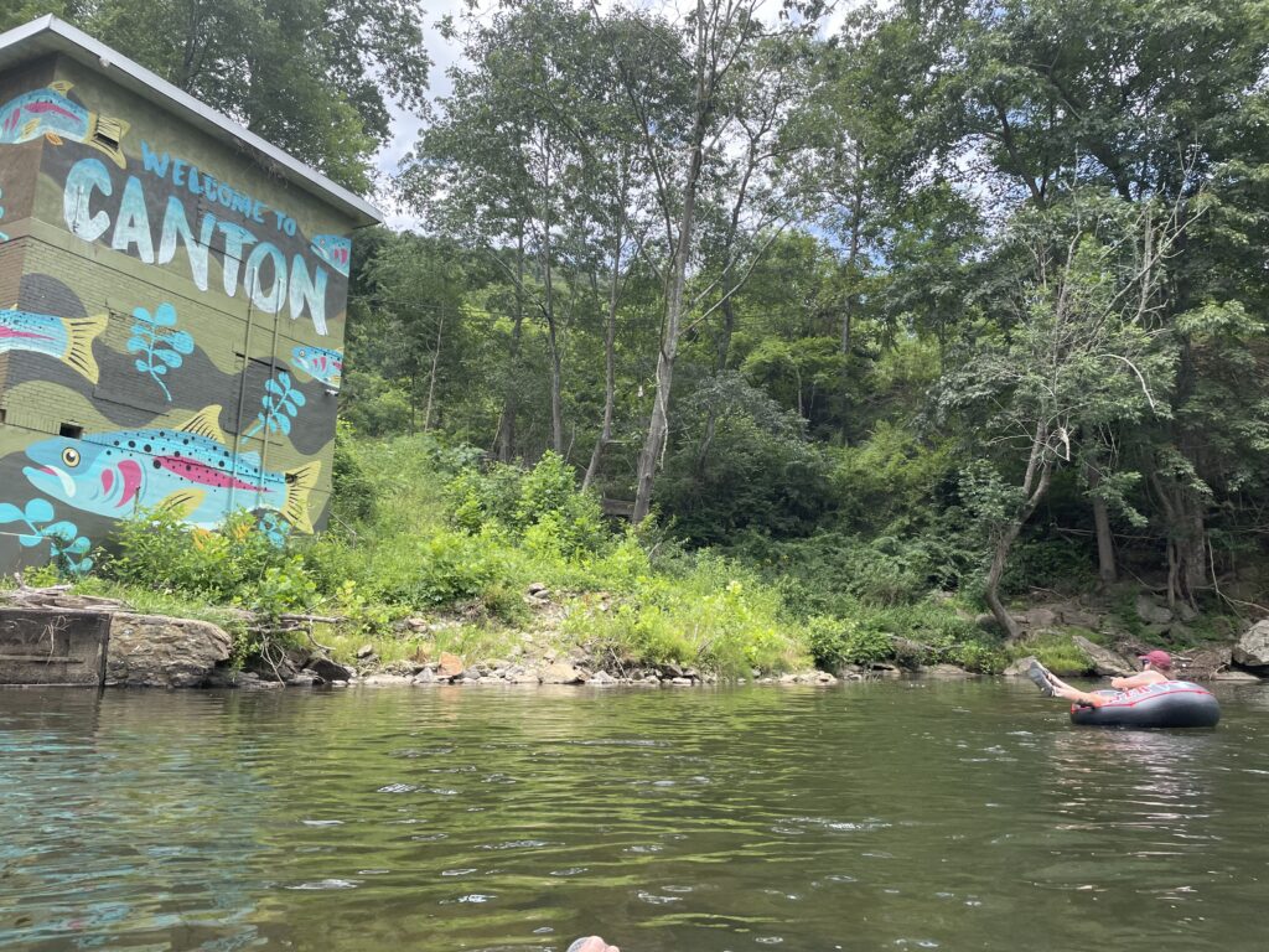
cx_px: 634
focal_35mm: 26
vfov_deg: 53.1
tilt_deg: +10.6
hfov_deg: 67.3
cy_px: 476
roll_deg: +0.3
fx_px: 953
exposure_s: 1/759
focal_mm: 4.2
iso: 32
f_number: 1.6
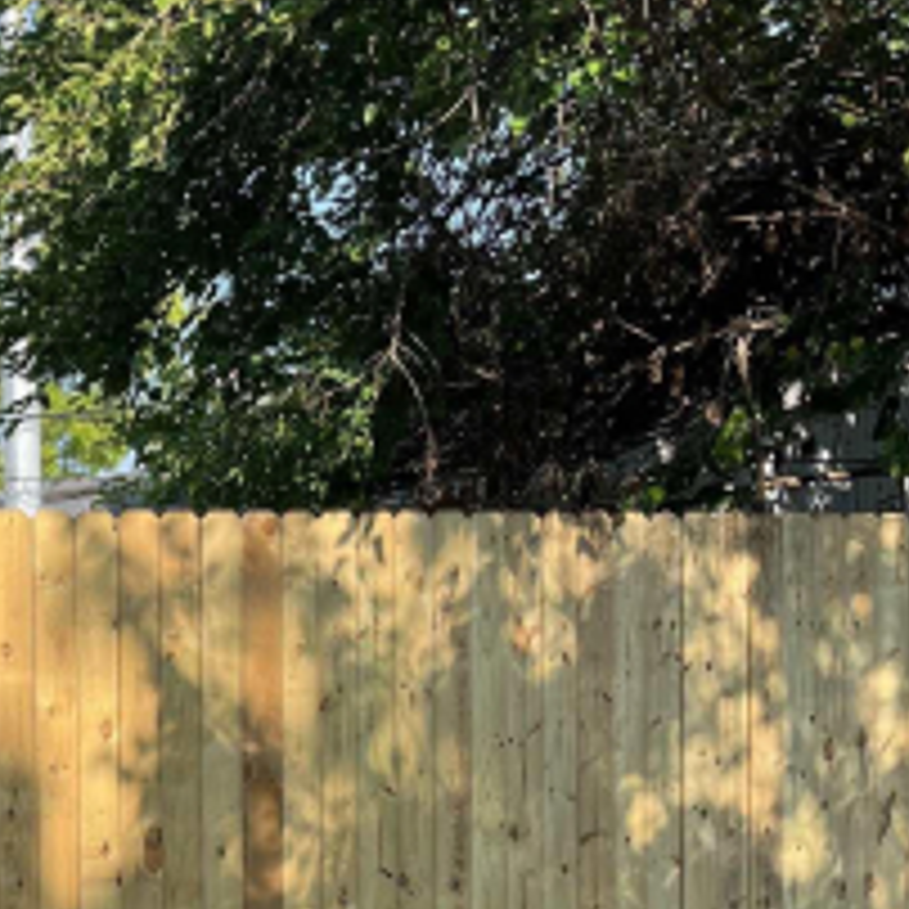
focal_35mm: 76
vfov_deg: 22.3
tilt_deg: -3.7
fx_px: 2258
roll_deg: +0.5
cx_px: -40
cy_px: 794
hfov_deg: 21.8
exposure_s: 1/1199
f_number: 1.6
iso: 50
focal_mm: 5.1
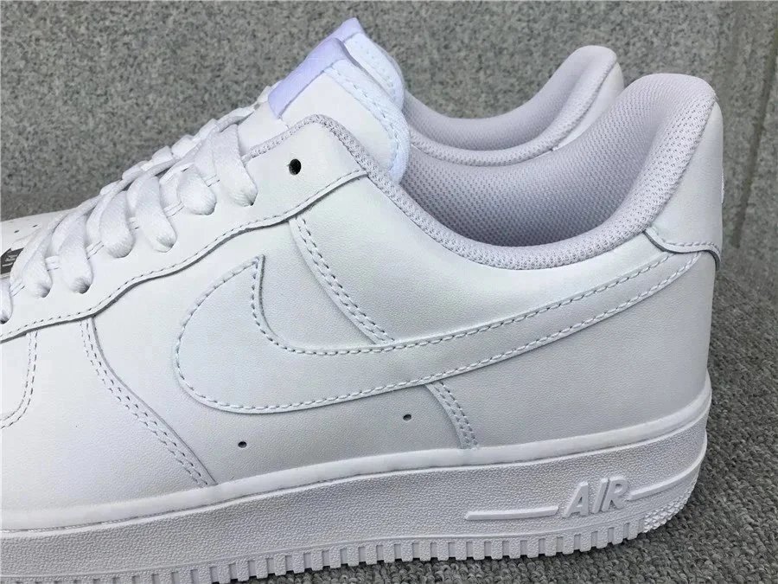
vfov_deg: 45.4
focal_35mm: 31
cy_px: 292
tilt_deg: -23.8
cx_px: 389
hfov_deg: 58.4
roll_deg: +0.2
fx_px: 697
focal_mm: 3.3
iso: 25
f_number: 2.4
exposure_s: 1/120
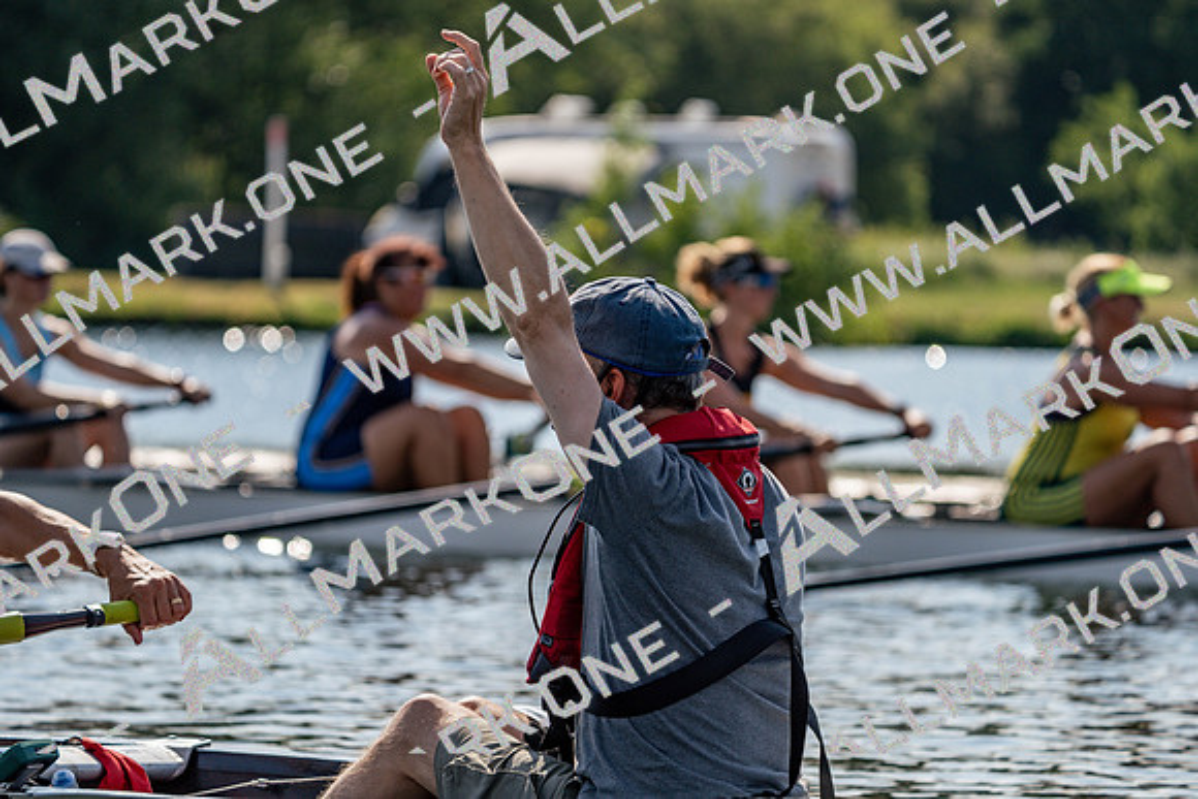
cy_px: 400
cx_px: 599
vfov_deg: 6.6
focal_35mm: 207
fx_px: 6890
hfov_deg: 9.9
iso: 160
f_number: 5.6
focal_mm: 207
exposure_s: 1/1600
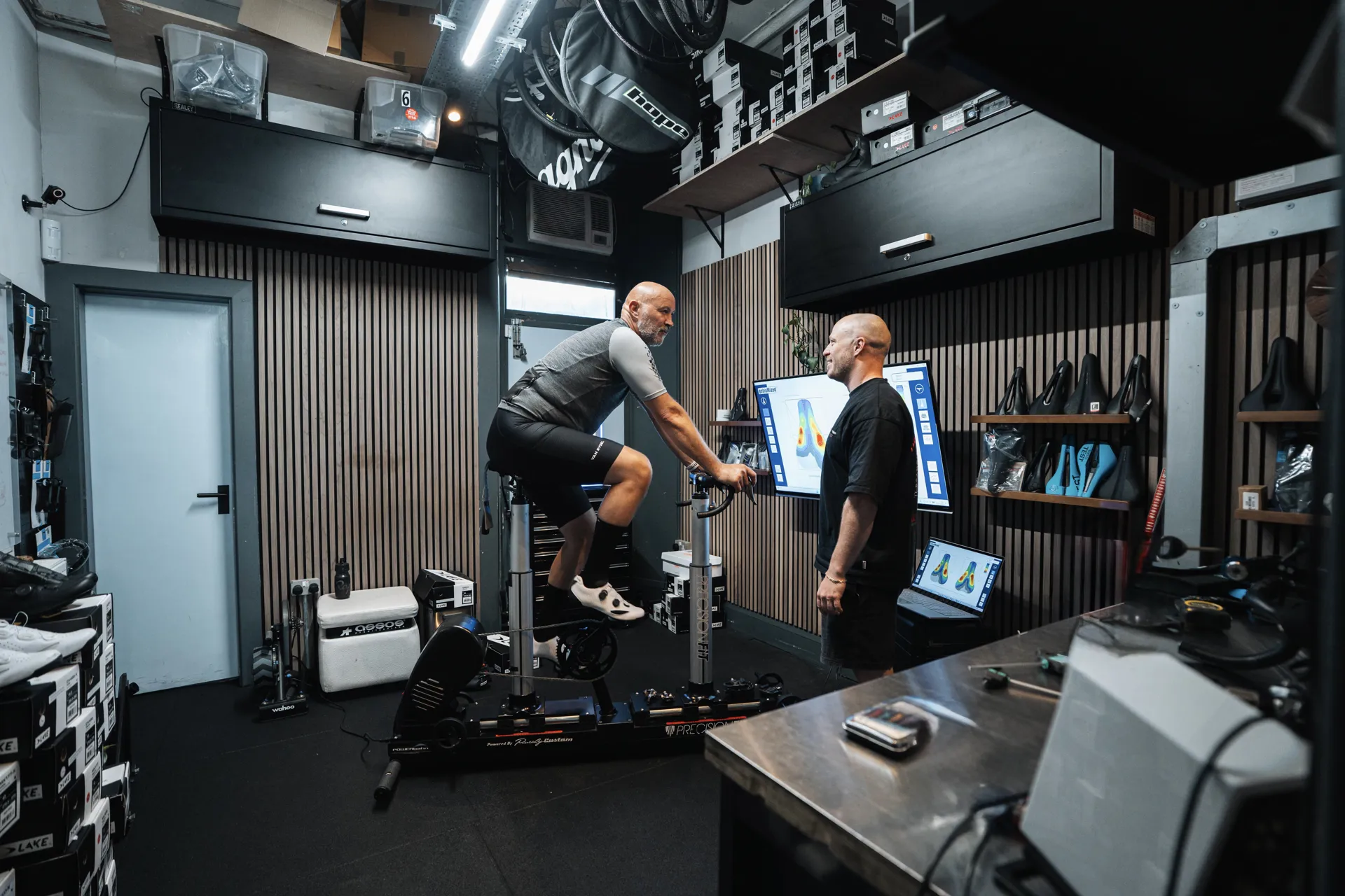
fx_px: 635
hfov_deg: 93.3
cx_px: 672
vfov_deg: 70.4
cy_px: 448
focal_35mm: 17
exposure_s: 1/200
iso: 2500
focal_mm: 17
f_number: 2.8
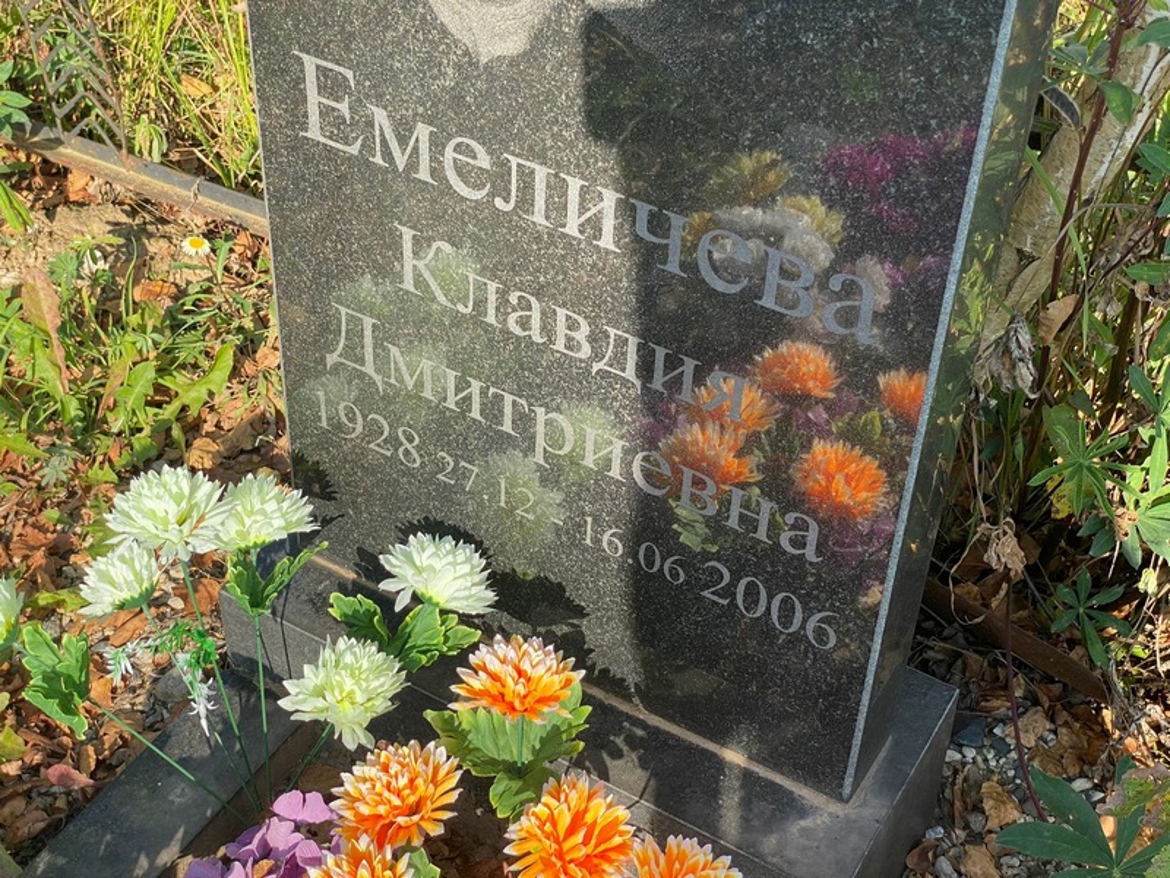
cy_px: 439
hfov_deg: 36.8
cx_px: 585
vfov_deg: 28.0
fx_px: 1758
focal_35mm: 52
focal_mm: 6
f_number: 2
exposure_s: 1/578
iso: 20
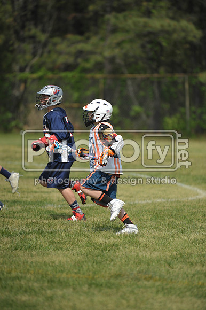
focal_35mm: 330
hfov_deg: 4.2
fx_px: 2836
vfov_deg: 6.2
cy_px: 155
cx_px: 103
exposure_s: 1/5000
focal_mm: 330
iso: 640
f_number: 4
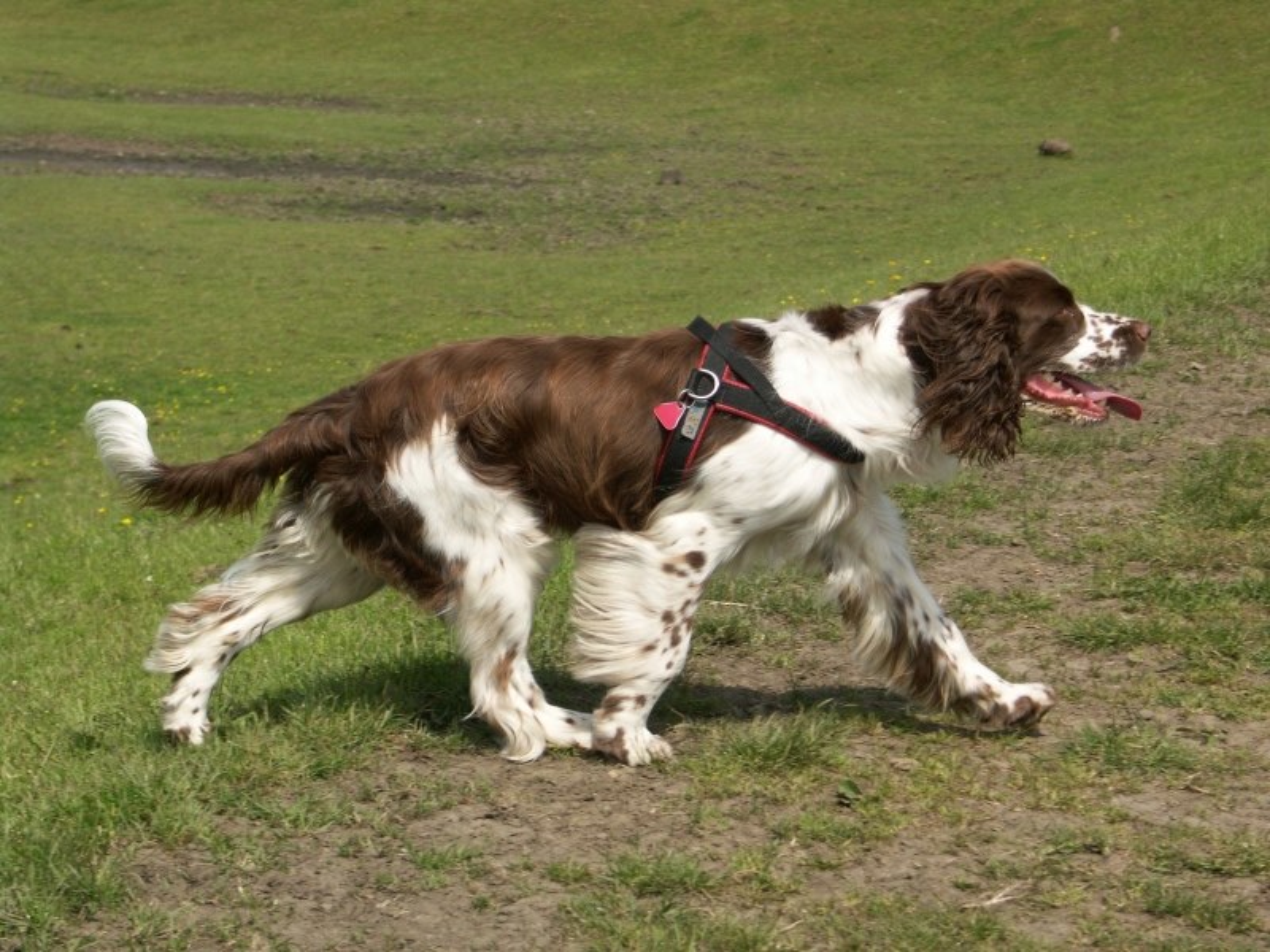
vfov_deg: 15.1
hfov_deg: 20.0
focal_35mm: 98
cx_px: 635
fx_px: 3595
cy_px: 476
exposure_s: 1/1000
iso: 100
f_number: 4
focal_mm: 25.04
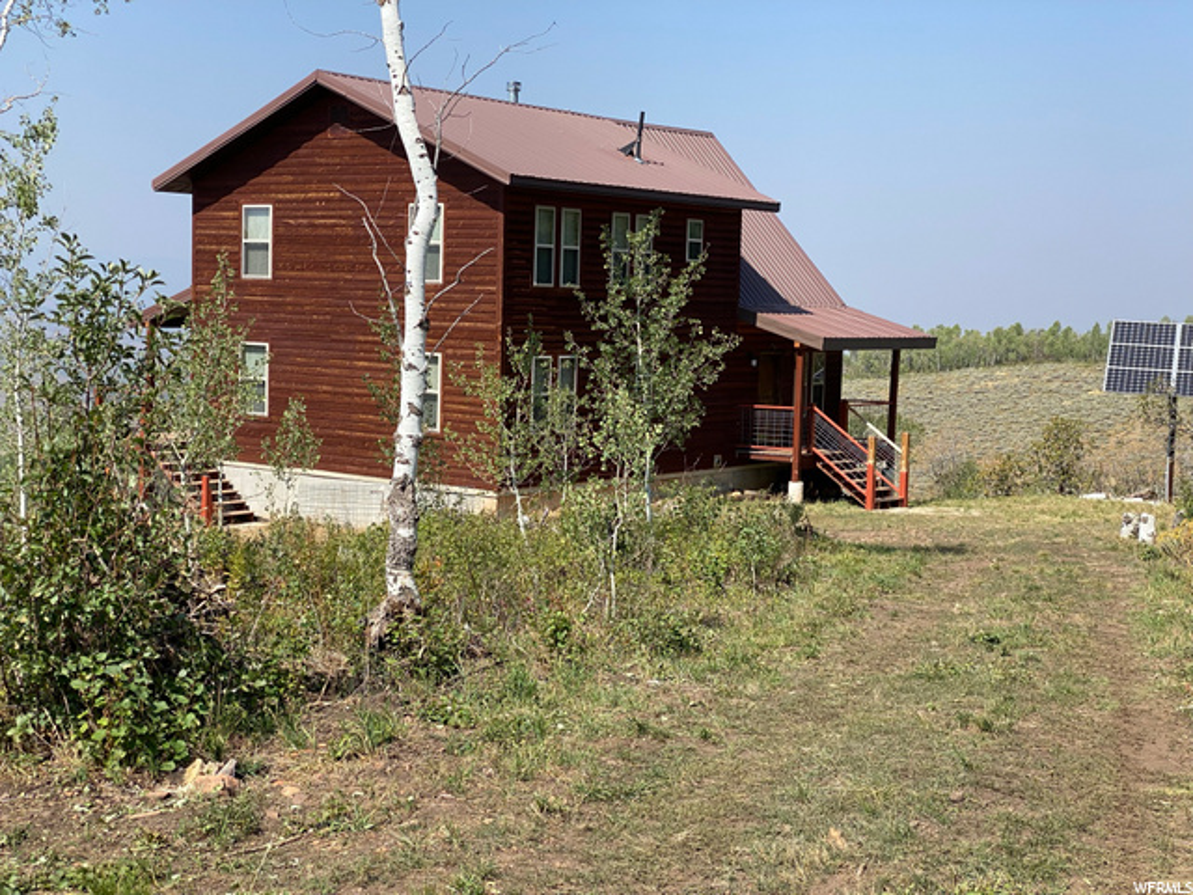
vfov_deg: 28.0
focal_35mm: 52
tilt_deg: -4.5
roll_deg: -2.1
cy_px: 448
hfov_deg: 36.8
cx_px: 596
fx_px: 1792
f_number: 2
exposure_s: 1/1295
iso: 20
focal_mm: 6
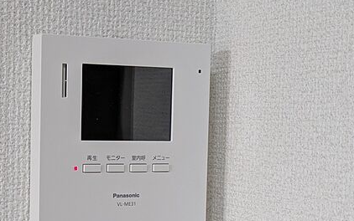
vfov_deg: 15.9
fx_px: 791
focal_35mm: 82
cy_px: 158
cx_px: 115
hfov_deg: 25.1
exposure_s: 1/60
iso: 83
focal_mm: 5.43
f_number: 1.89
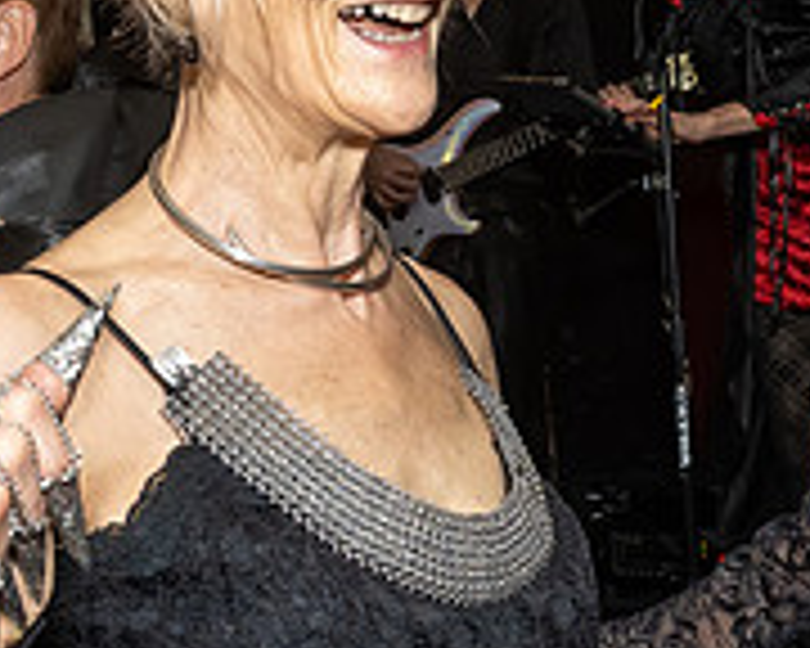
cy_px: 201
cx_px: 404
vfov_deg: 15.7
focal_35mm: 98
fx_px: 2349
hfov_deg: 19.6
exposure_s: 1/250
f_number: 8
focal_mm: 17
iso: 800
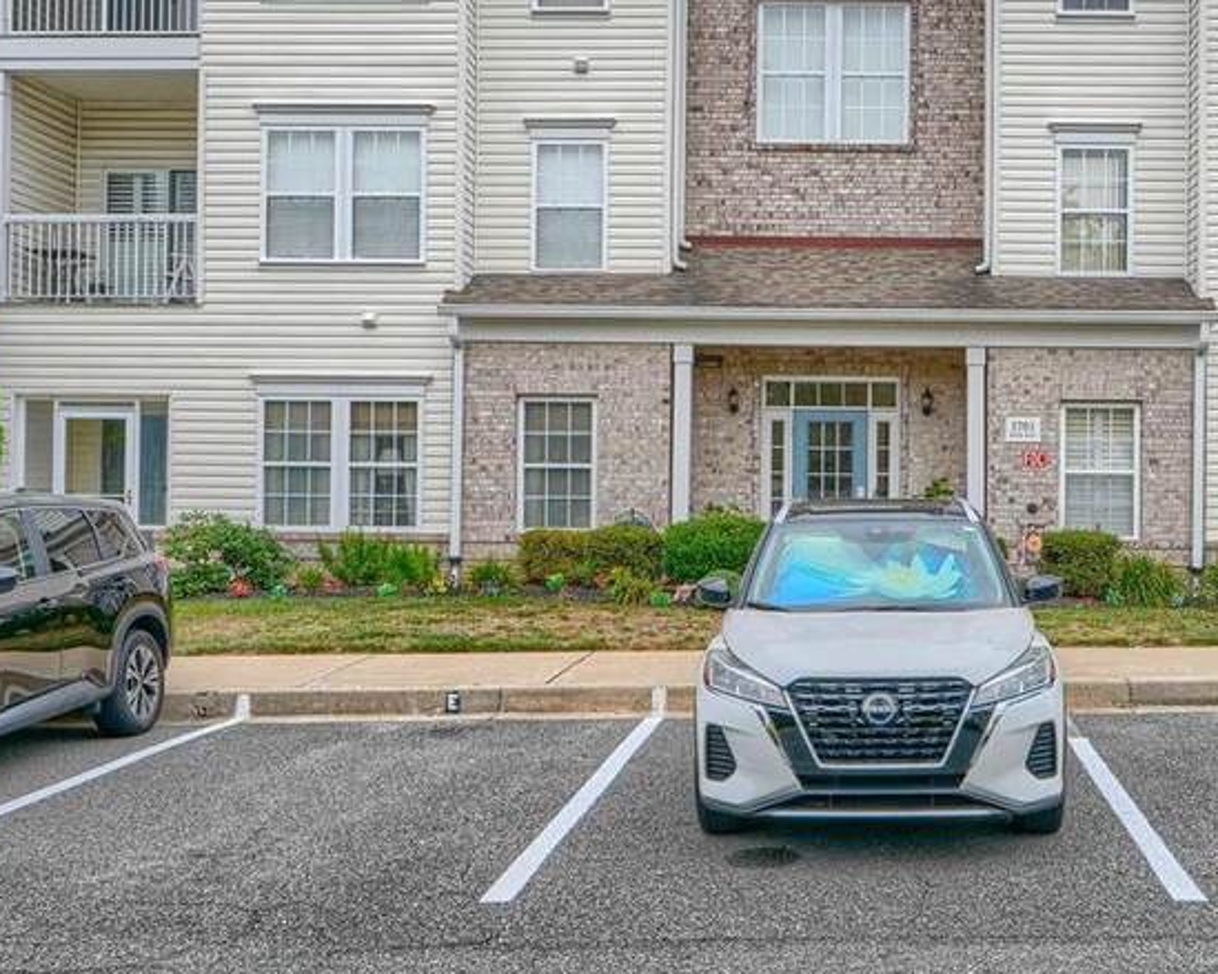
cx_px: 828
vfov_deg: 41.7
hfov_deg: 50.5
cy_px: 335
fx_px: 1261
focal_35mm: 35
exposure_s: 1/50
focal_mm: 16
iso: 200
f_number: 6.3
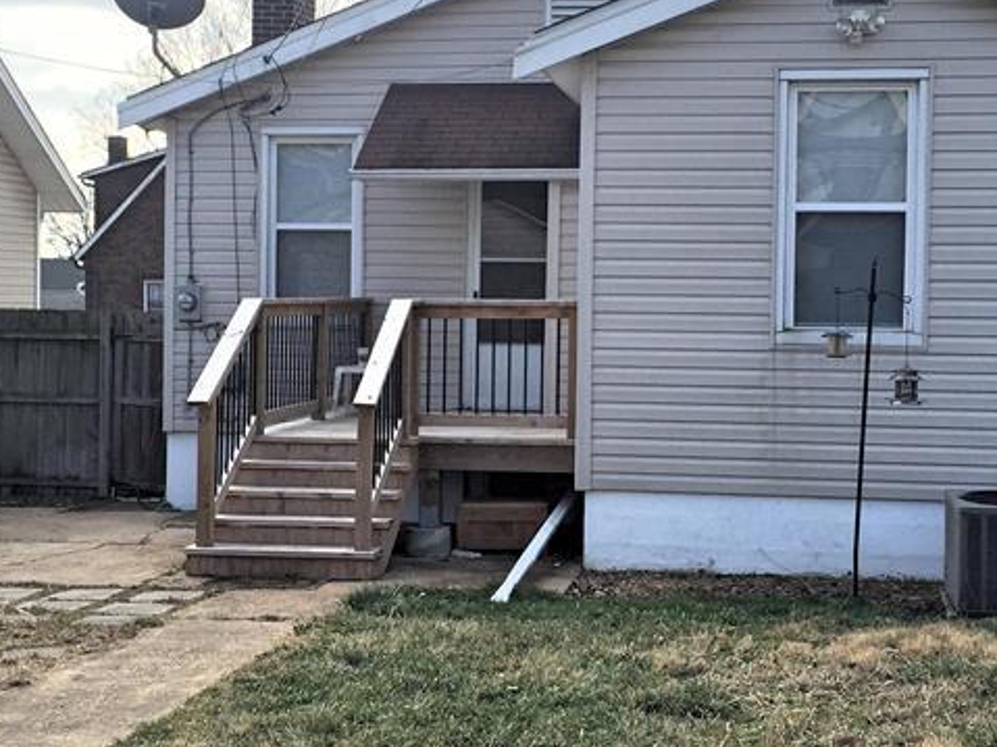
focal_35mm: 62
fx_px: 1785
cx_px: 485
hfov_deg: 31.2
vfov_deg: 23.6
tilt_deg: -0.5
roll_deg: -0.3
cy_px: 335
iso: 32
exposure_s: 1/824
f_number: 2.2
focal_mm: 4.15
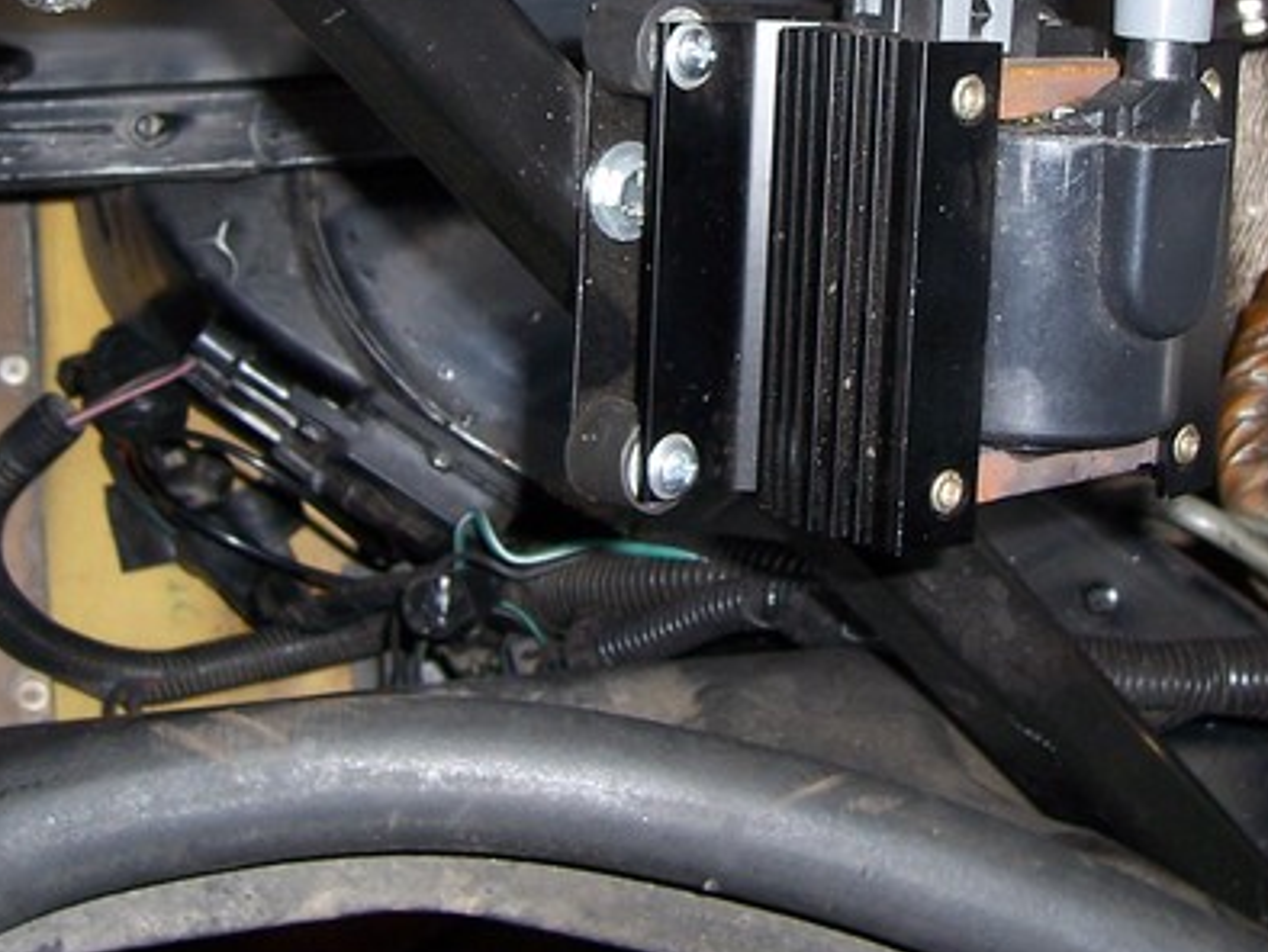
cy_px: 132
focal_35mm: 69
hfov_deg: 28.1
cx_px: 753
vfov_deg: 21.0
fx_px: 2529
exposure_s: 1/60
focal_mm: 5.6
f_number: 2.7
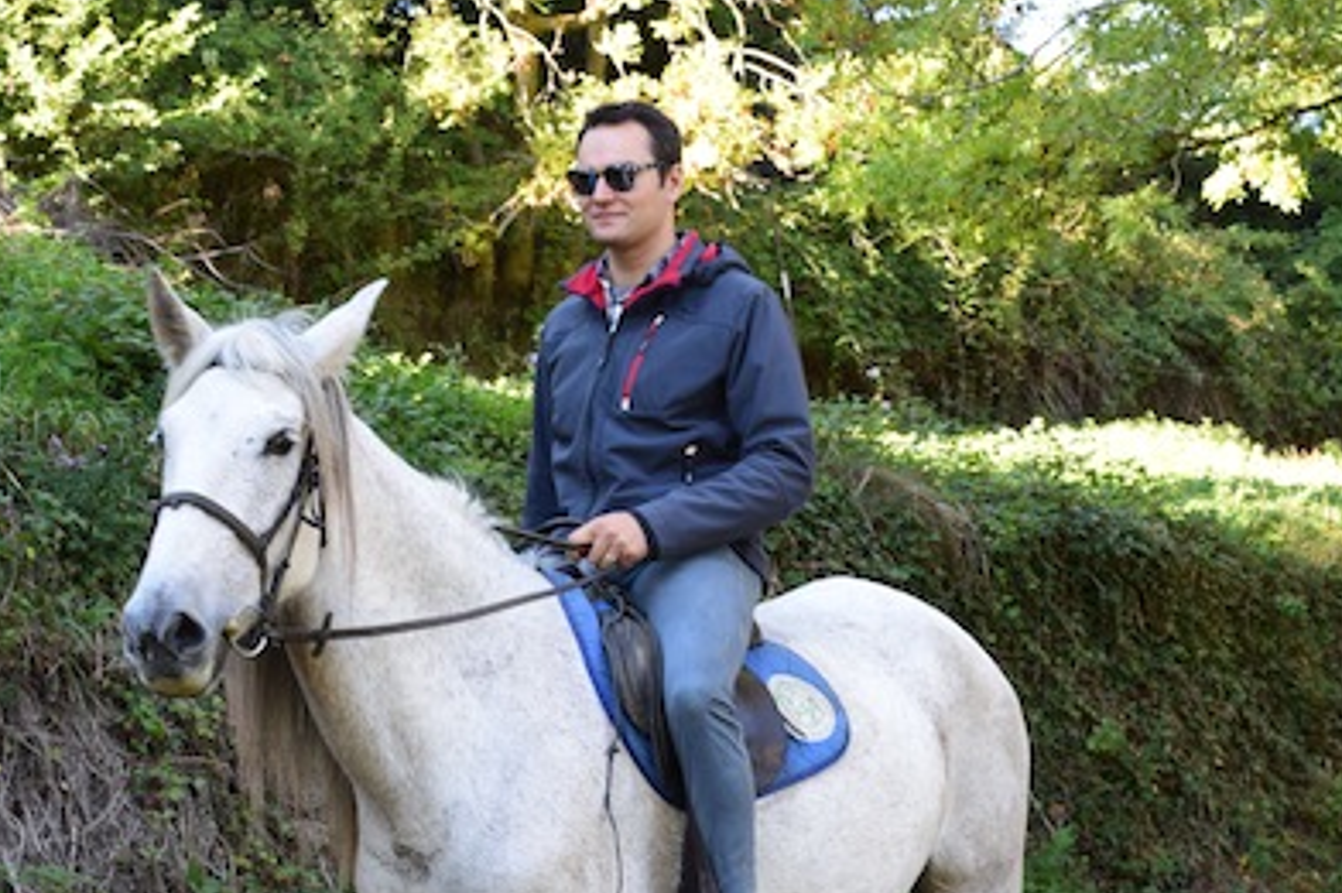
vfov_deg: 14.7
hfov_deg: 22.1
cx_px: 621
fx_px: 3428
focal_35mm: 92
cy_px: 809
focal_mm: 31
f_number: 8
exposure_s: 1/60
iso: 720
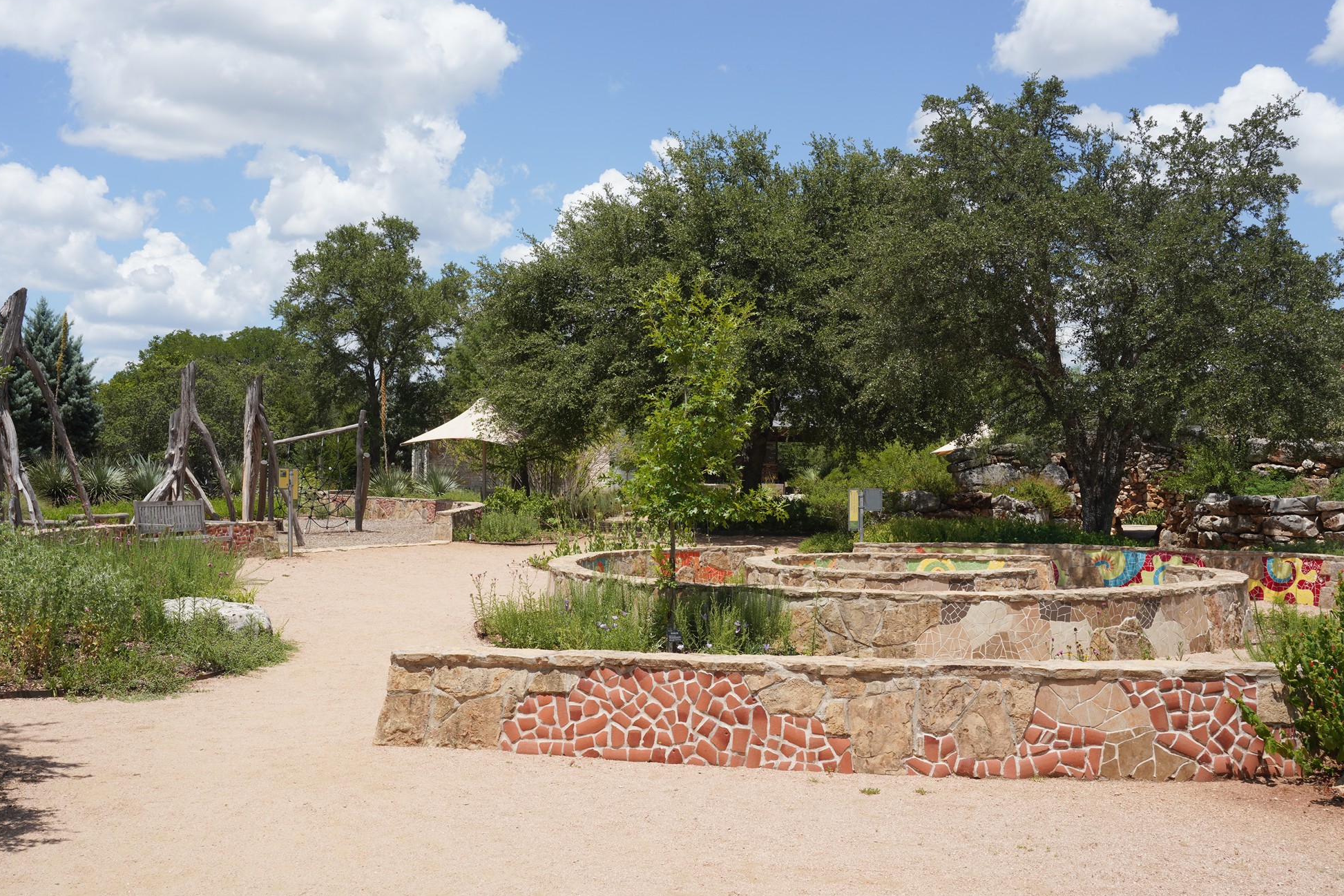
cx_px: 654
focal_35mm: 37
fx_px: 1381
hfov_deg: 51.9
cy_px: 442
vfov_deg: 35.9
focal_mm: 36
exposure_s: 1/100
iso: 160
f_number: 20
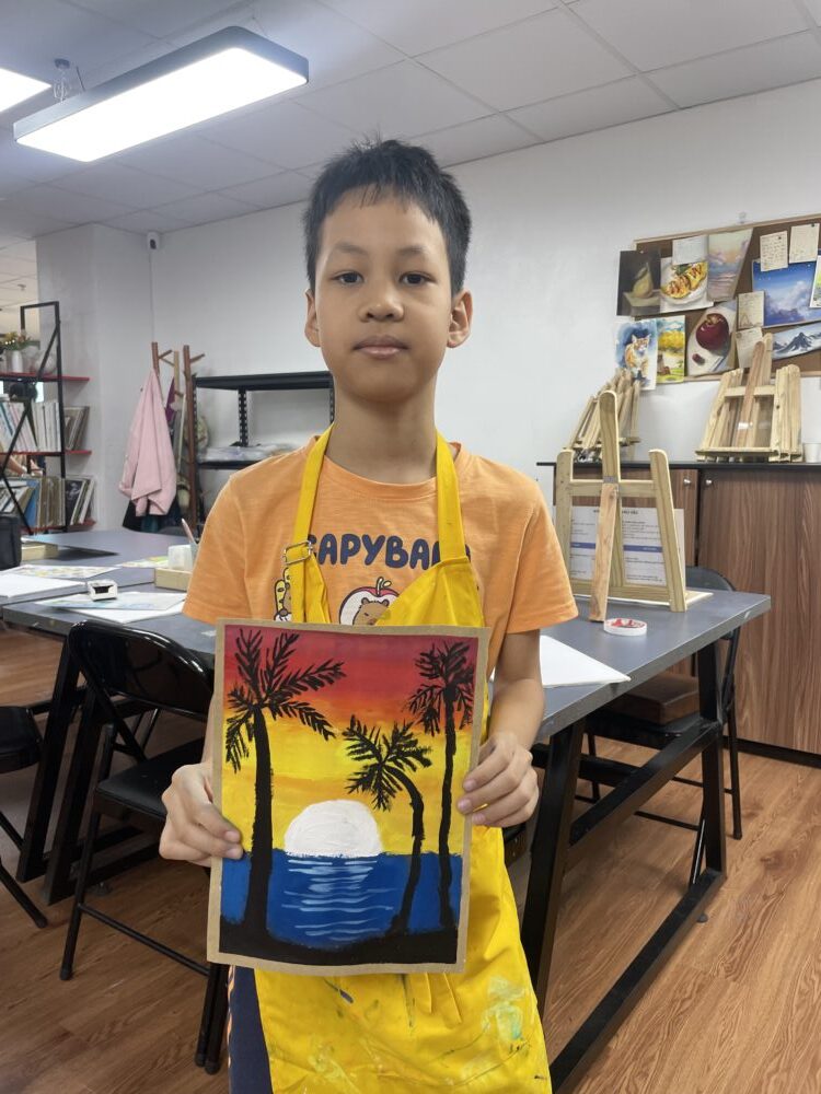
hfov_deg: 53.1
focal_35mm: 26
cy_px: 547
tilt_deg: -6.8
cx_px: 410
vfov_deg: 67.3
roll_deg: -0.1
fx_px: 822
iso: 100
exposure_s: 1/100
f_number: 1.6
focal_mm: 4.2
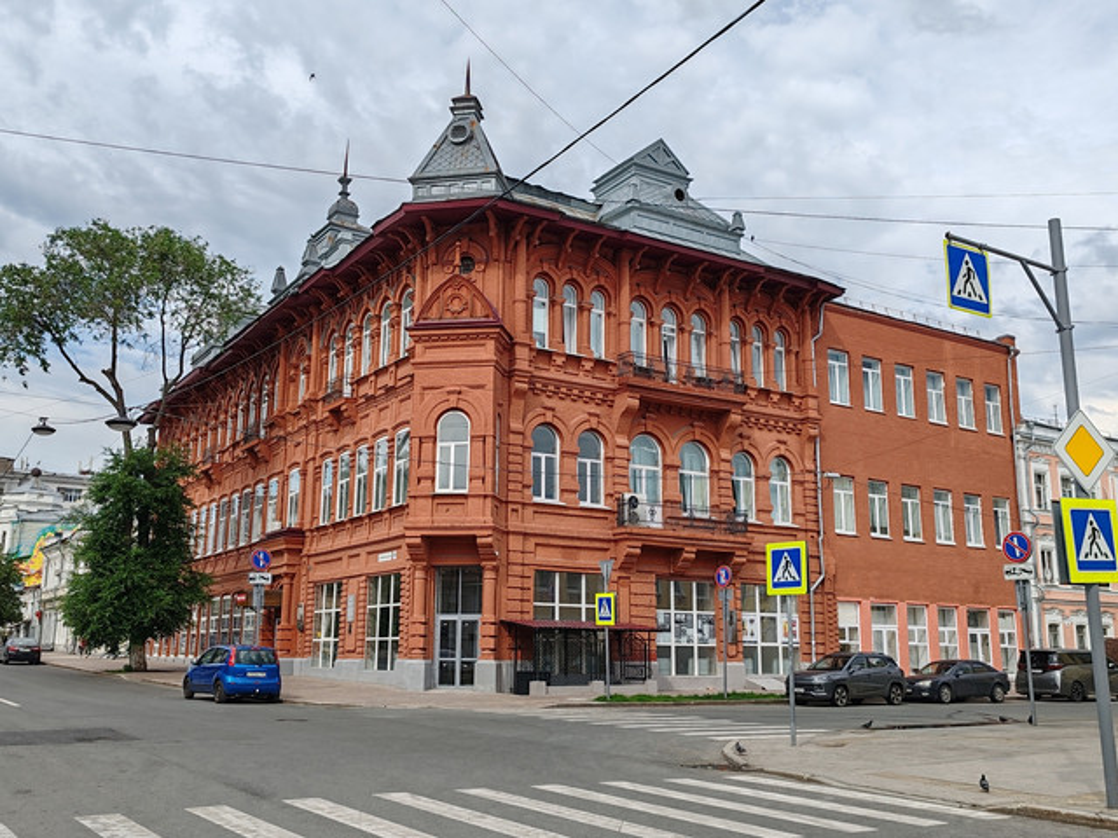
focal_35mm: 35
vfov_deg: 40.7
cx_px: 559
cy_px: 419
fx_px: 1130
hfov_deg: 52.6
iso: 50
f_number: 1.9
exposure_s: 1/590
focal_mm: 6.12
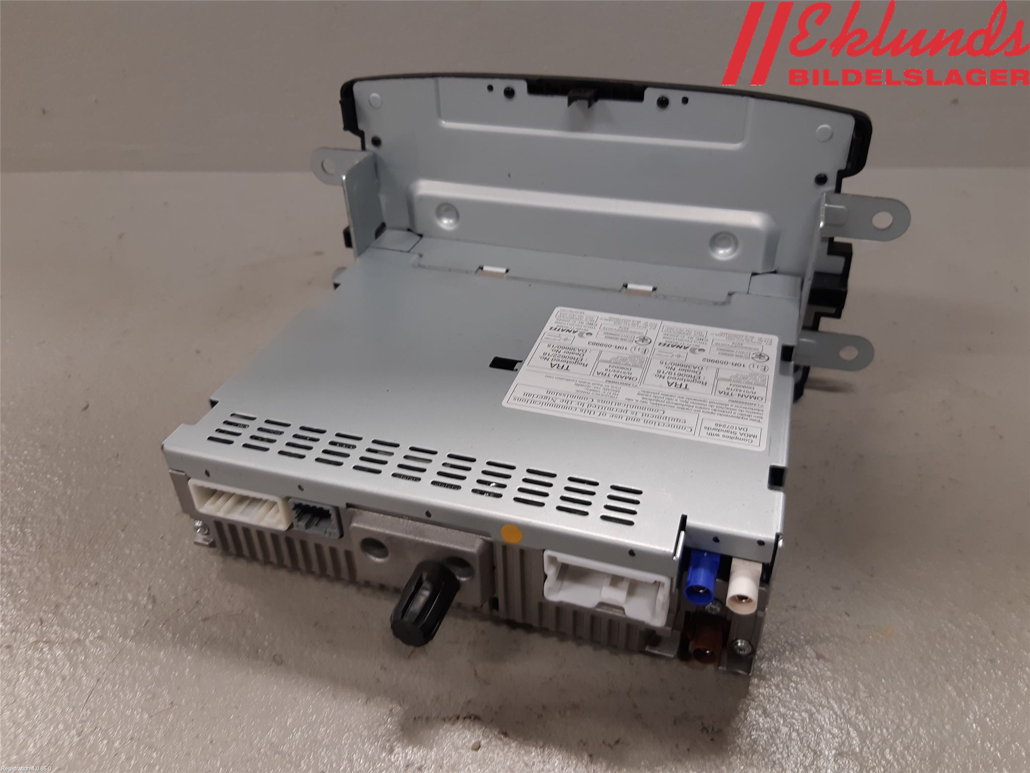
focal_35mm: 26
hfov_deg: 67.3
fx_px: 774
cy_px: 386
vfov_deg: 53.1
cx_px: 515
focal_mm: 3.93
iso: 80
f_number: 1.7
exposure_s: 1/50
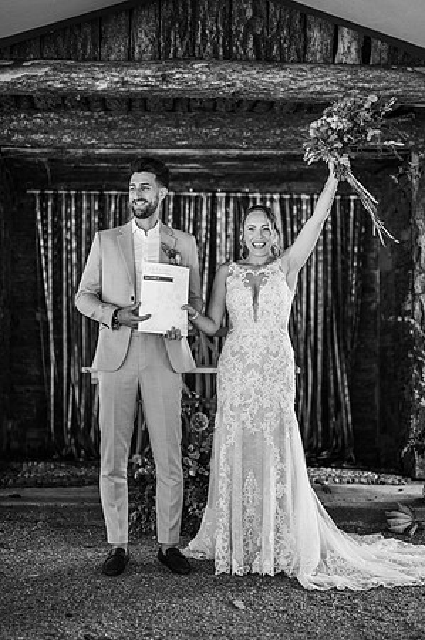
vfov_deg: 23.9
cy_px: 320
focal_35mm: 85
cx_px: 212
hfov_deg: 16.0
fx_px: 1509
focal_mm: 85
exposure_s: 1/200
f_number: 2
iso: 560
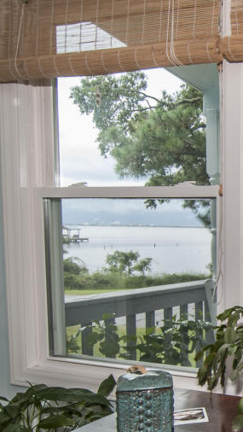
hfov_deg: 22.0
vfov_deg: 46.9
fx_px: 492
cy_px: 271
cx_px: 385
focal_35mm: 43
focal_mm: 12
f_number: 5.6
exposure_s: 1/60
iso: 250
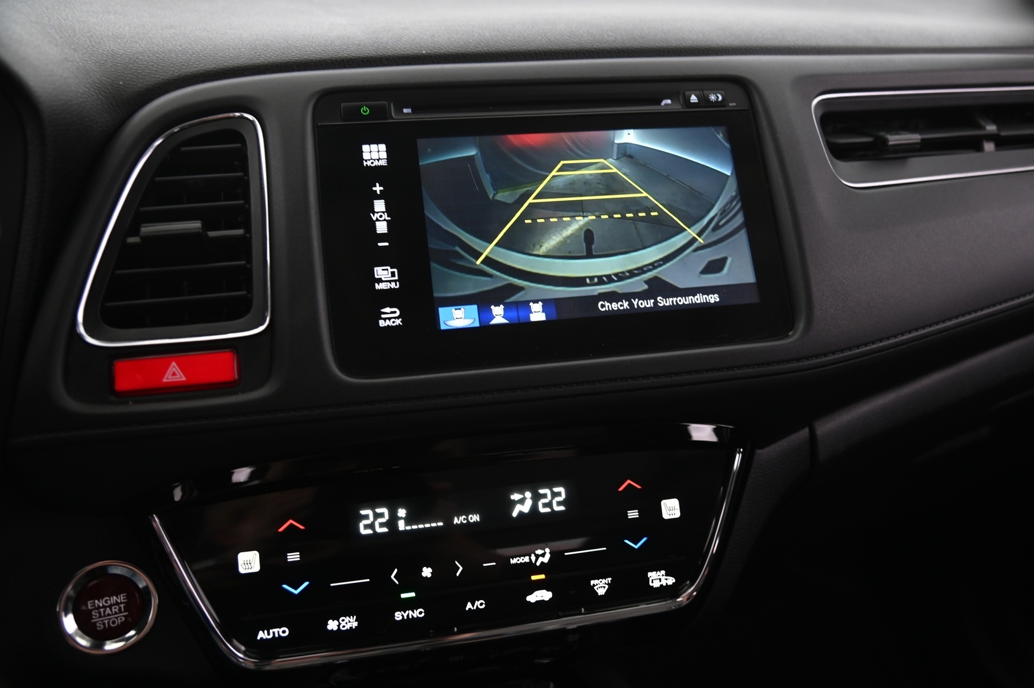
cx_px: 517
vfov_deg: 41.1
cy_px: 344
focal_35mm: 32
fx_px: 918
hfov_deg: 58.8
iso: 1250
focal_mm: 32
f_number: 4
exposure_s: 1/15
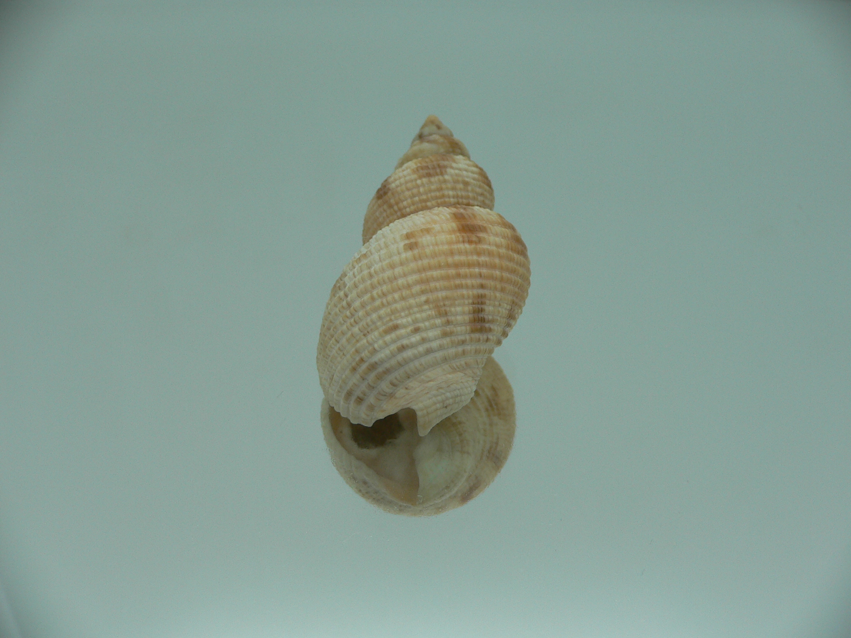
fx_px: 860
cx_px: 426
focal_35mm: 35
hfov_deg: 52.6
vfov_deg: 40.7
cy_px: 319
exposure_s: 1/60
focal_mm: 4.6
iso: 80
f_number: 2.8
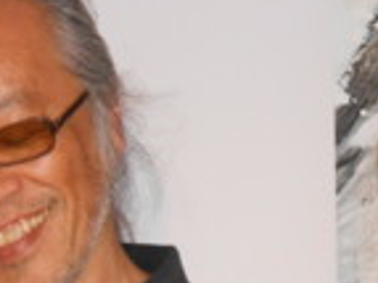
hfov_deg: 8.7
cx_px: 338
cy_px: 189
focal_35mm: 228
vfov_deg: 6.5
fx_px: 2488
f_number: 4.6
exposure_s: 1/60
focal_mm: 16.5
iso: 640
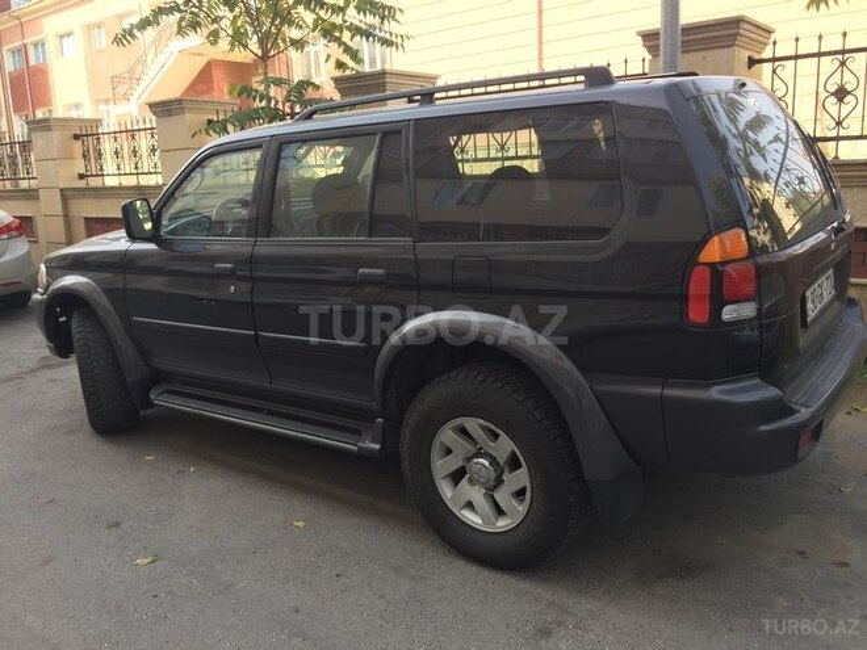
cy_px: 325
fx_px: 726
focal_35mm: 29
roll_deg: +1.5
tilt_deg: -10.5
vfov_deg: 48.2
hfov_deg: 61.7
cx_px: 434
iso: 32
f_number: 2.2
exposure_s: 1/148
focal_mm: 4.15
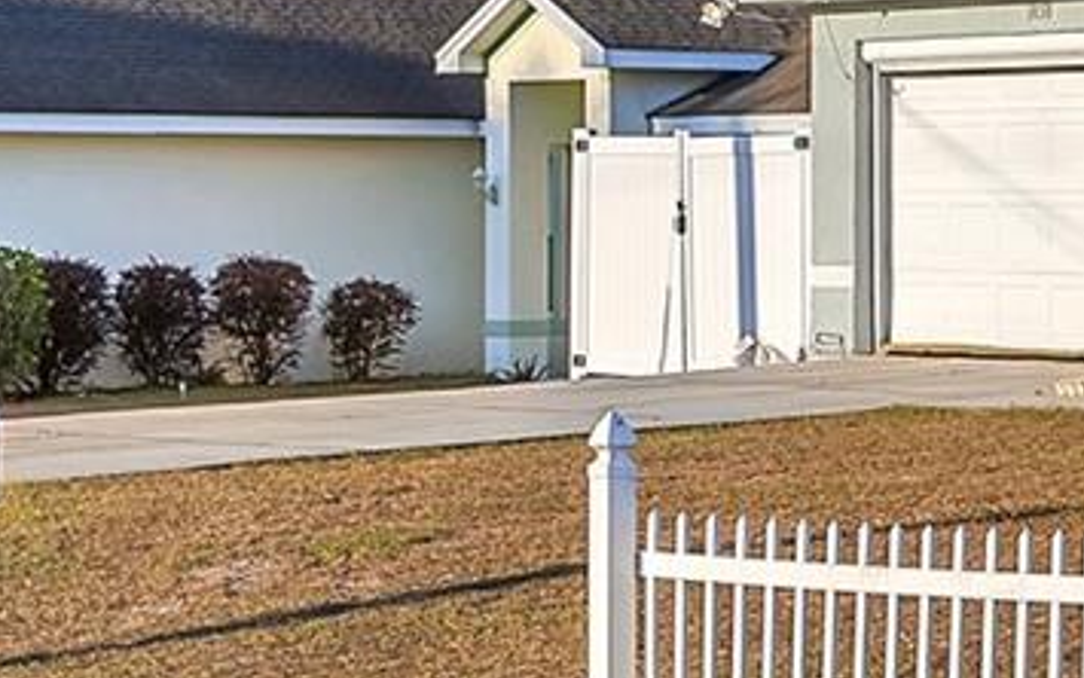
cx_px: 1988
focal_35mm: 156
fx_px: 4609
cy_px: 170
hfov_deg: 12.2
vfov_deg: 8.4
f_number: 11
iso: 80
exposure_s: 1/100
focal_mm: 34
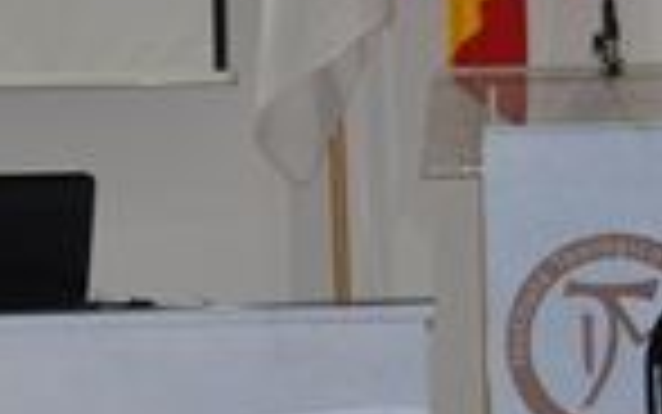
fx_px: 4386
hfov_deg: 8.5
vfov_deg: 5.4
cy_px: 110
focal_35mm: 243
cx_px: -243
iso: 200
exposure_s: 1/30
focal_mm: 36
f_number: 5.6
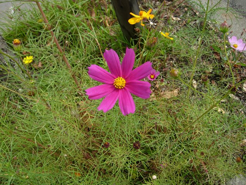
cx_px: 123
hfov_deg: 51.4
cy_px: 92
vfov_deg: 39.7
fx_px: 256
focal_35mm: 36
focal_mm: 7.5
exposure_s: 1/186
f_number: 4.8
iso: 50
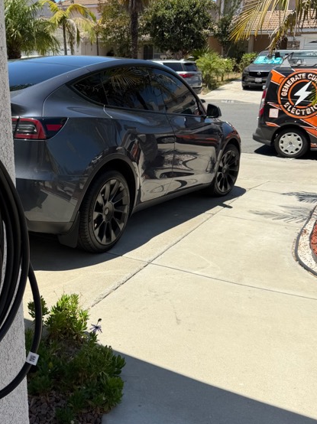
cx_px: 92
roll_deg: +0.6
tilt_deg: -18.3
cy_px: 214
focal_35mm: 39
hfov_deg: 36.2
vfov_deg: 47.9
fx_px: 477
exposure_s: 1/3953
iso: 80
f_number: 1.78
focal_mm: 6.76
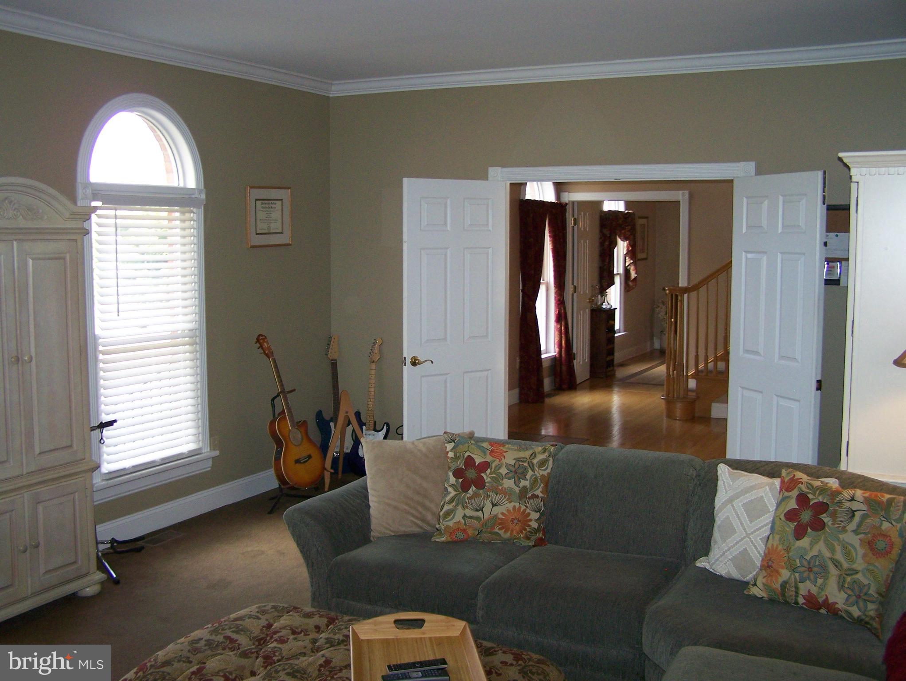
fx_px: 995
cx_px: 453
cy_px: 340
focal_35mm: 38
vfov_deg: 37.8
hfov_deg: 48.9
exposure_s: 1/60
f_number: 2.8
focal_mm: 6.3
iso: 160
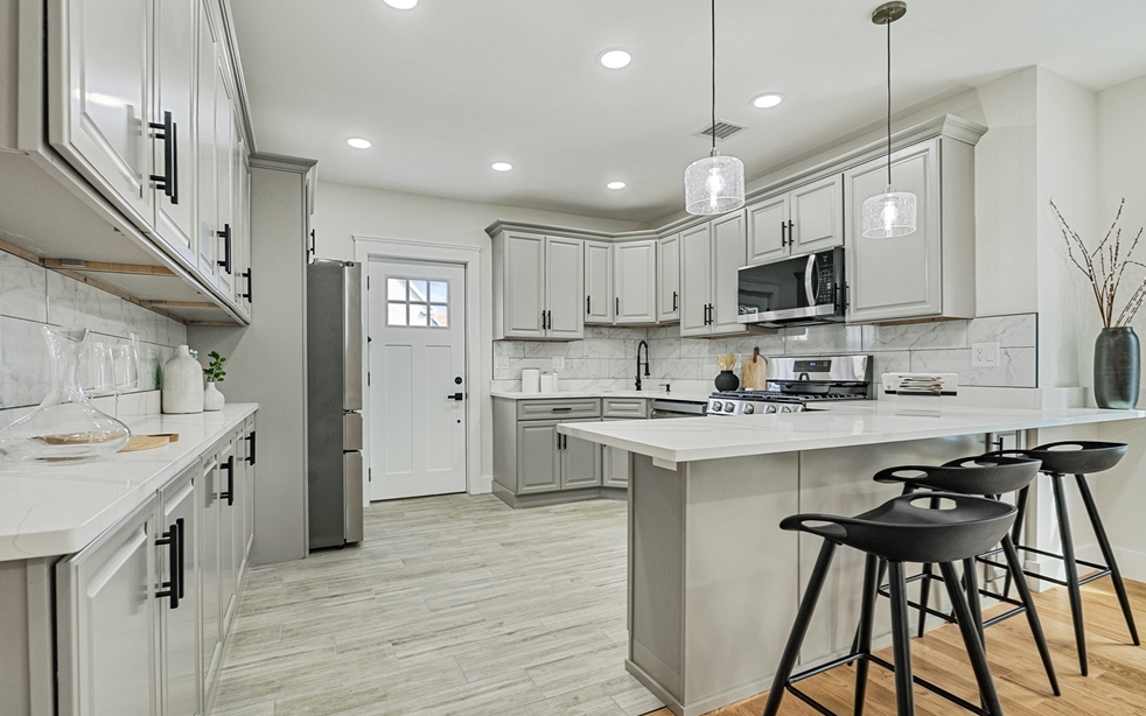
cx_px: 561
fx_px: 548
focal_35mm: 18
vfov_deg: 66.4
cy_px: 352
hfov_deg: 92.6
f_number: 9
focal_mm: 16.5
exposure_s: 1/13
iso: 320
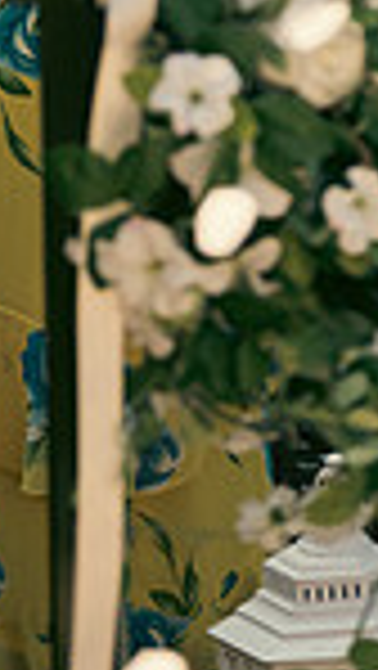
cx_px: 1274
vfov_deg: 10.4
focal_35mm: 204
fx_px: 3629
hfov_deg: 5.5
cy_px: -151
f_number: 3.5
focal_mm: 50
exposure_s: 1/800
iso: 250
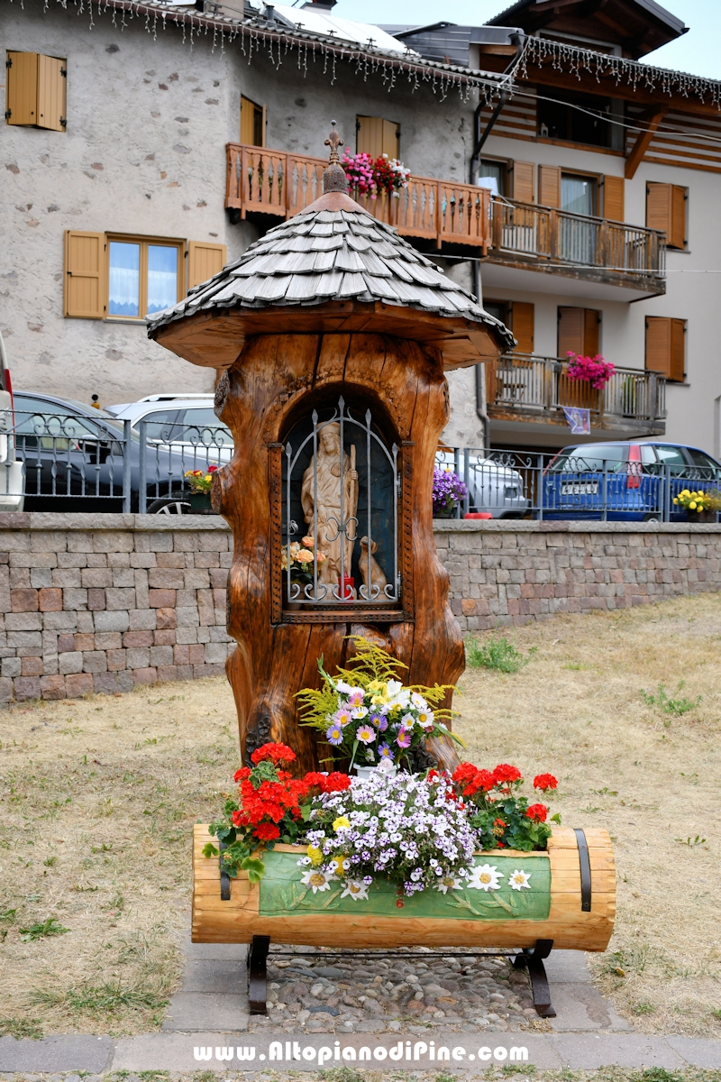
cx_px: 360
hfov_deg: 28.1
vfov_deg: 41.1
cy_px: 541
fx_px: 1442
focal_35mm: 48
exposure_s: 1/250
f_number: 7.1
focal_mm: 32
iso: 200
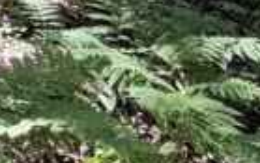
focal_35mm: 114
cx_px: -336
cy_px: -307
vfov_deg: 9.4
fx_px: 808
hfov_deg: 13.8
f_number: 2.2
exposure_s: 1/121
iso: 250
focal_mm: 2.22
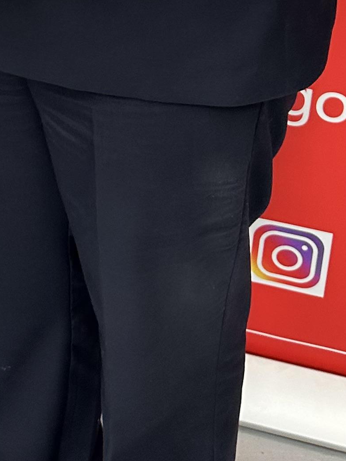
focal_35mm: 93
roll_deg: -3.0
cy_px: -302
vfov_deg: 17.9
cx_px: -100
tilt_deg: -18.6
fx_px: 1240
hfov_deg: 15.2
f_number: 1.78
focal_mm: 6.86
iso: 100
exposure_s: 1/100
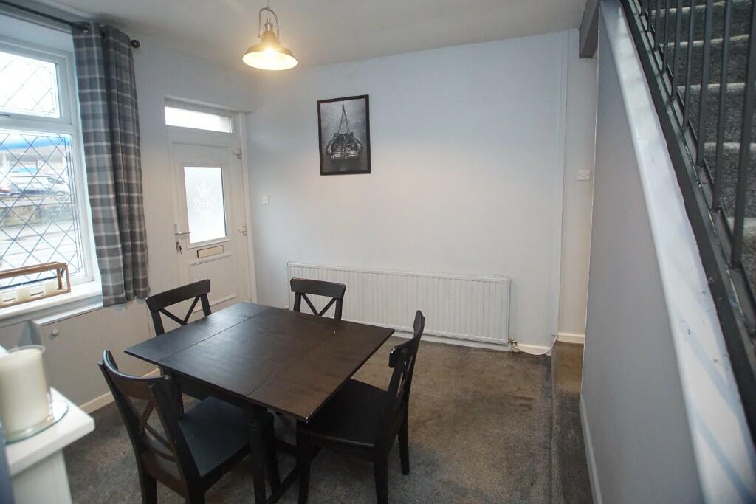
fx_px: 315
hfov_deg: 100.4
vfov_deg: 77.3
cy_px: 252
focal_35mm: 15
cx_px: 378
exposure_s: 1/100
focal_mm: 10
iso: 3200
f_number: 3.5
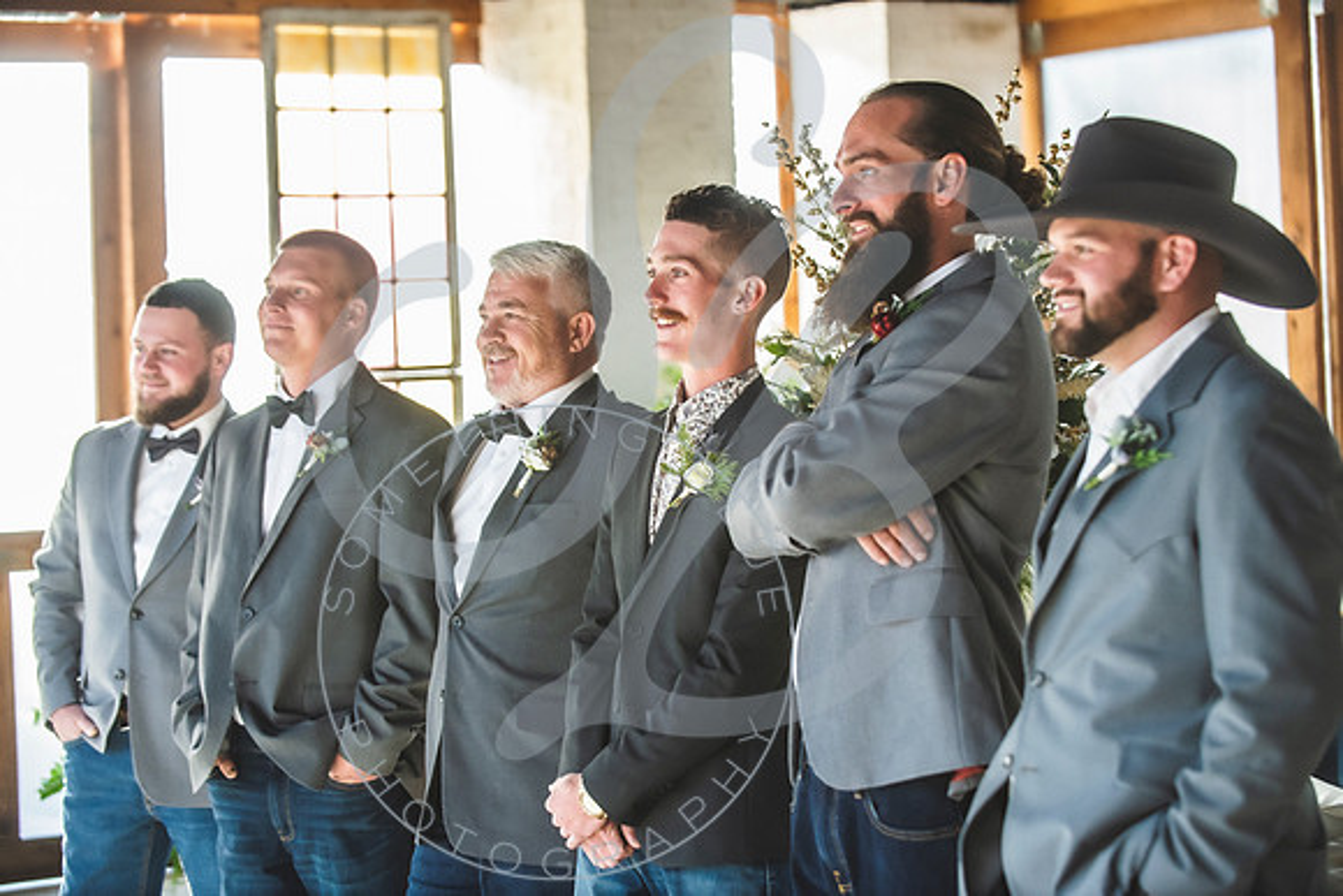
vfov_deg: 16.7
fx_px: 3060
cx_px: 672
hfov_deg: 24.8
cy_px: 448
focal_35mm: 82
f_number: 5.6
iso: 2000
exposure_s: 1/500
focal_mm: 82
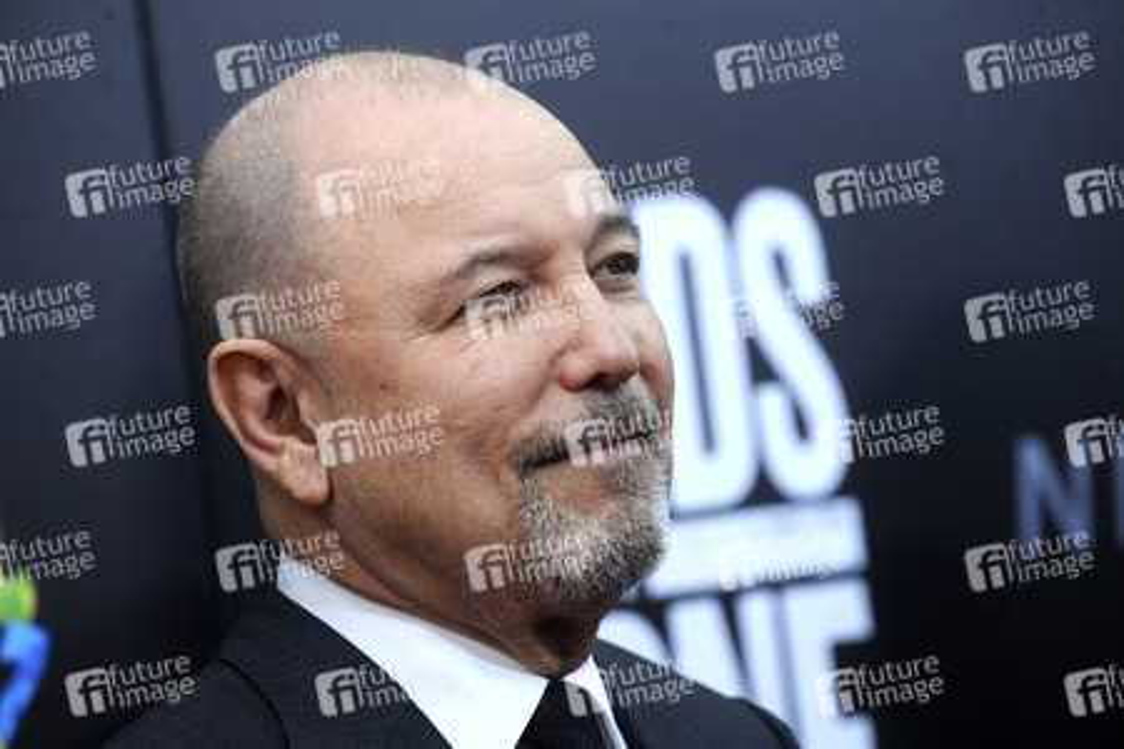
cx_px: 562
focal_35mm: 200
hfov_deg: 10.3
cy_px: 374
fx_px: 6244
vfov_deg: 6.9
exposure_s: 1/320
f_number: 7.1
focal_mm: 200
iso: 1600
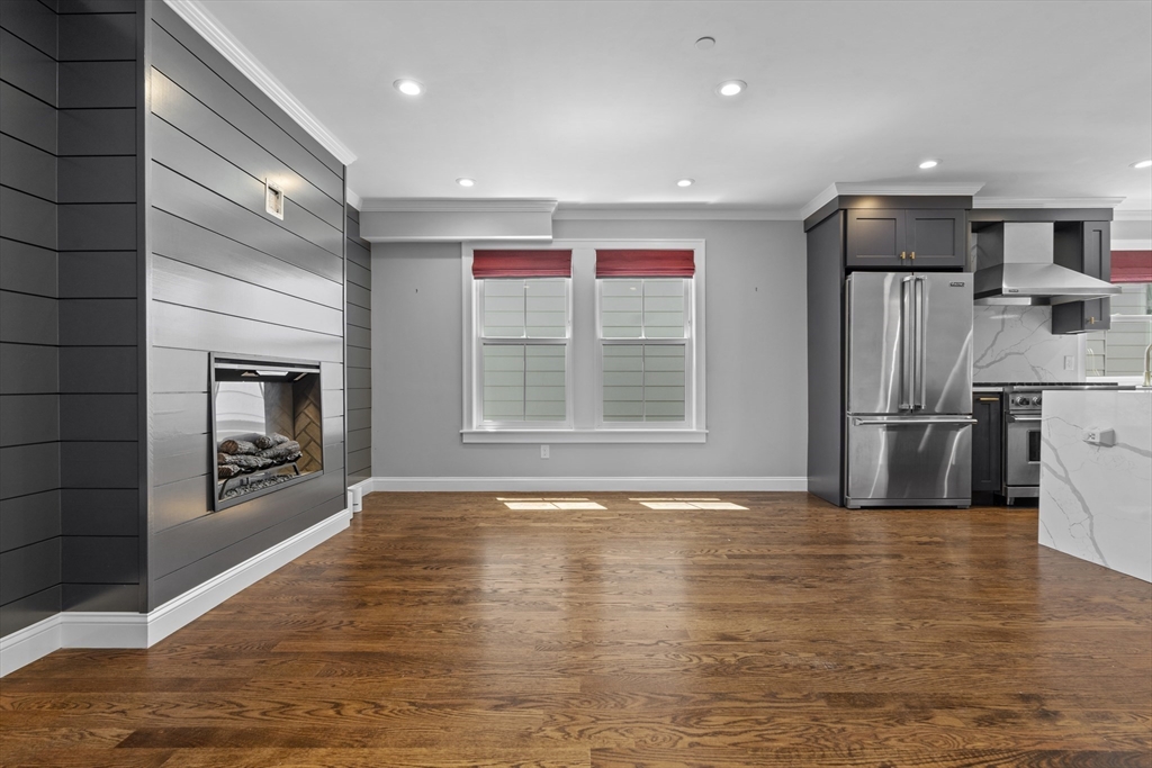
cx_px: 576
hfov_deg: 96.7
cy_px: 384
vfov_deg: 73.8
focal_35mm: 16
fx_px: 512
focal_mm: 16
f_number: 9
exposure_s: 1/1.67
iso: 320
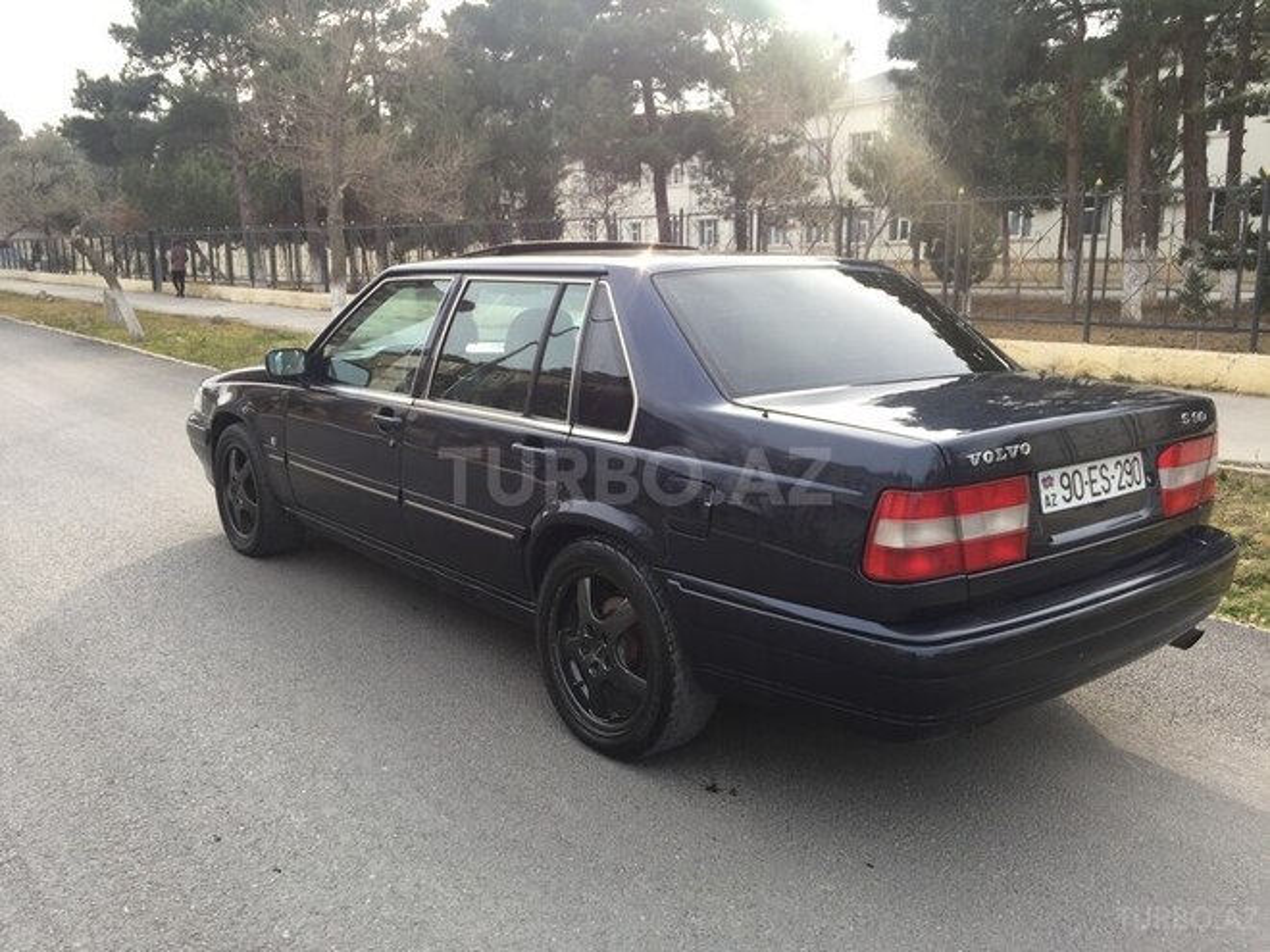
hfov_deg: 61.7
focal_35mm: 29
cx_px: 635
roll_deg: -0.2
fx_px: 1064
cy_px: 476
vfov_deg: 48.2
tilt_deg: -10.3
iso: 32
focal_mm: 4.15
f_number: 2.2
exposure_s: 1/293
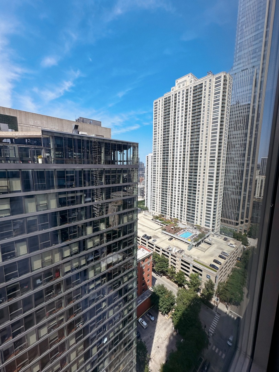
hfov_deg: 85.7
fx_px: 150
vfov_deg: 102.1
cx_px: 140
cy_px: 186
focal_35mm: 14
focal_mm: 2.22
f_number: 2.2
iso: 50
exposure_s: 1/1366
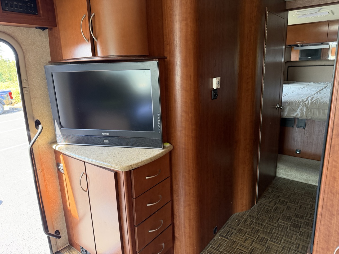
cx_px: 170
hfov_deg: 71.6
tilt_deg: -8.3
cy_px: 127
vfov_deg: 56.8
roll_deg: +4.5
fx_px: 235
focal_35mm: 24
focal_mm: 6.76
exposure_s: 1/60
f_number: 1.78
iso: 250
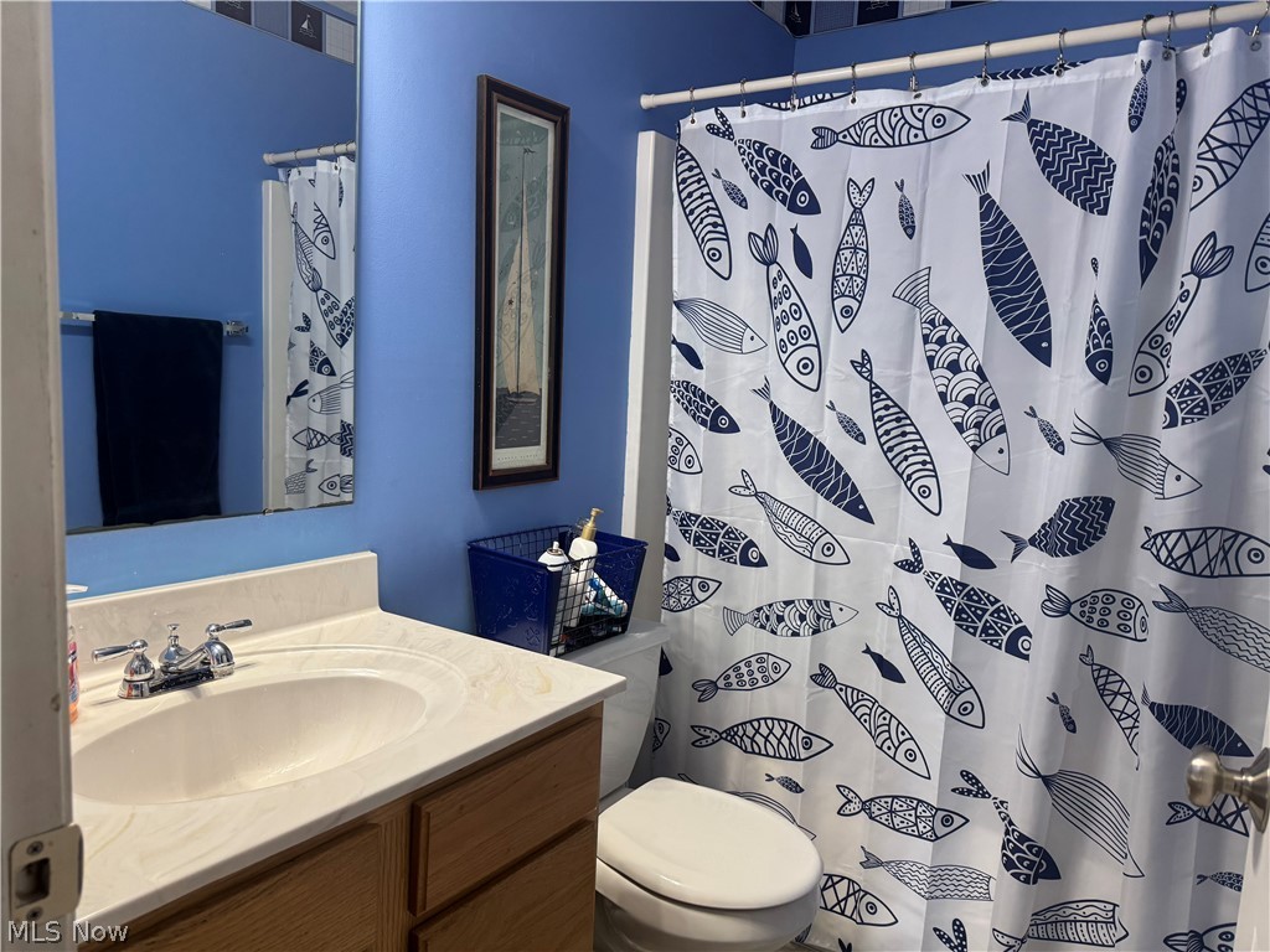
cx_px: 635
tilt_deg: -7.9
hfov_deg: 71.6
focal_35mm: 24
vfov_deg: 56.8
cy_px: 476
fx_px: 881
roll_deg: -2.7
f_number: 1.78
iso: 200
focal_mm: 6.76
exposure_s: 1/120
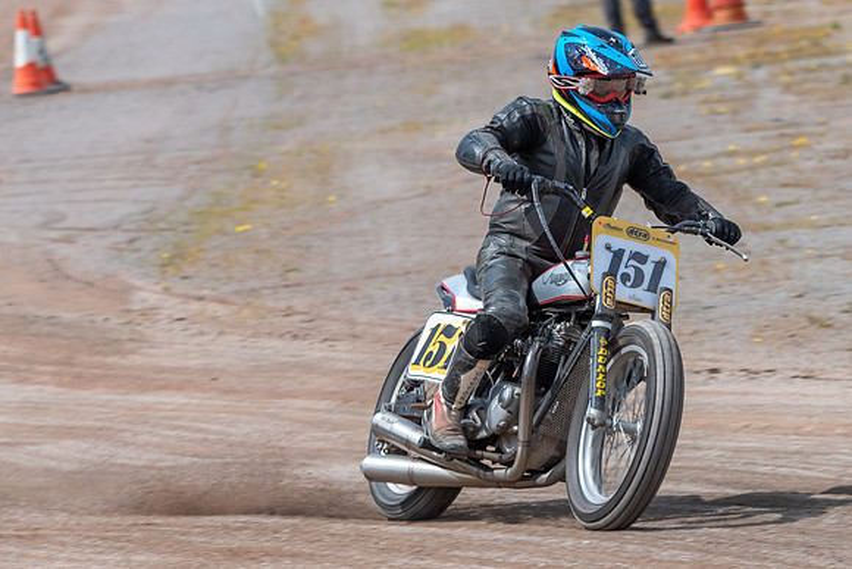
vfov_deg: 3.3
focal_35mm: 420
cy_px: 285
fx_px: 9934
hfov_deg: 4.9
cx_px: 562
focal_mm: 280
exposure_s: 1/320
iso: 100
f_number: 8
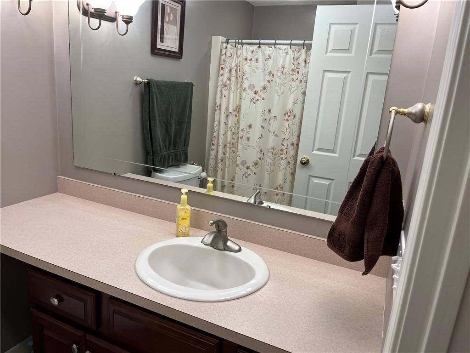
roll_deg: -4.6
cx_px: 235
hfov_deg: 67.3
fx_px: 353
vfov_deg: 53.1
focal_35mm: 26
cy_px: 176
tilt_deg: -12.0
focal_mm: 5.1
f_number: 1.6
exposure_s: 1/120
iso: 125
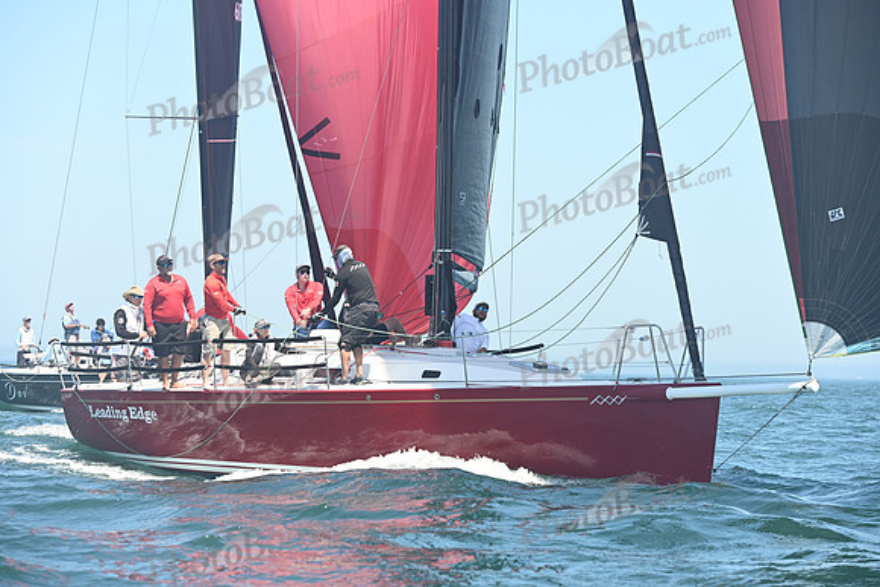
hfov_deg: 15.8
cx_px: 440
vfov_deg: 10.6
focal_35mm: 130
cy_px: 294
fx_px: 3178
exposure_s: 1/1000
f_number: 5
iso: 320
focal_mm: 130
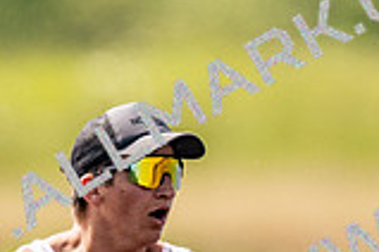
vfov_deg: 0.4
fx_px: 34592
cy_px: 352
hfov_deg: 0.6
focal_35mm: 3286
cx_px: 81
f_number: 4
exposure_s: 1/2500
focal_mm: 600
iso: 200
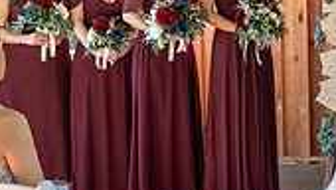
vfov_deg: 12.7
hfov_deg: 19.9
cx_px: 476
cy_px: 33
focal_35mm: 95
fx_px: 847
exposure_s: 1/200
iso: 2000
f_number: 4
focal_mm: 26
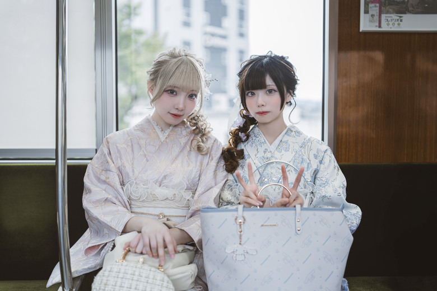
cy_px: 146
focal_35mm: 35
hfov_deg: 54.4
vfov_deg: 37.9
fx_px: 425
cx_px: 218
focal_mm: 35
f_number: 1.4
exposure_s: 1/500
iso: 50
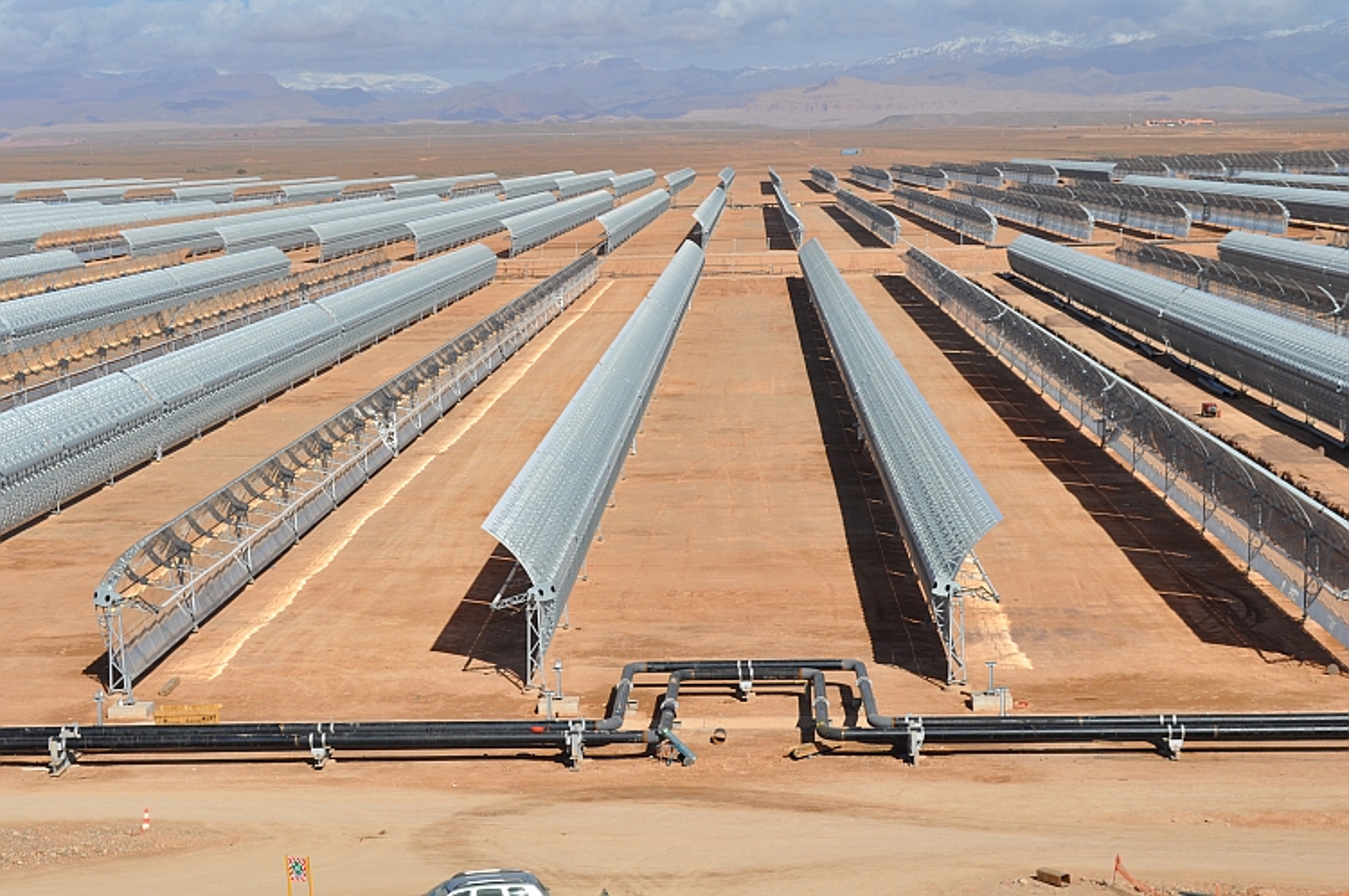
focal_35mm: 72
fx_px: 2694
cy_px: 448
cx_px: 674
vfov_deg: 18.9
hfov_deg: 28.1
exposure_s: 1/500
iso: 200
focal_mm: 48
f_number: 11
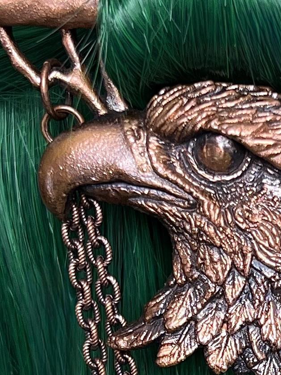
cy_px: 293
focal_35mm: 125
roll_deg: +0.3
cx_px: 268
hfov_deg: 11.8
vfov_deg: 15.7
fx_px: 1353
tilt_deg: -13.2
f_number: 1.5
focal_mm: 5.7
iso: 100
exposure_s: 1/50
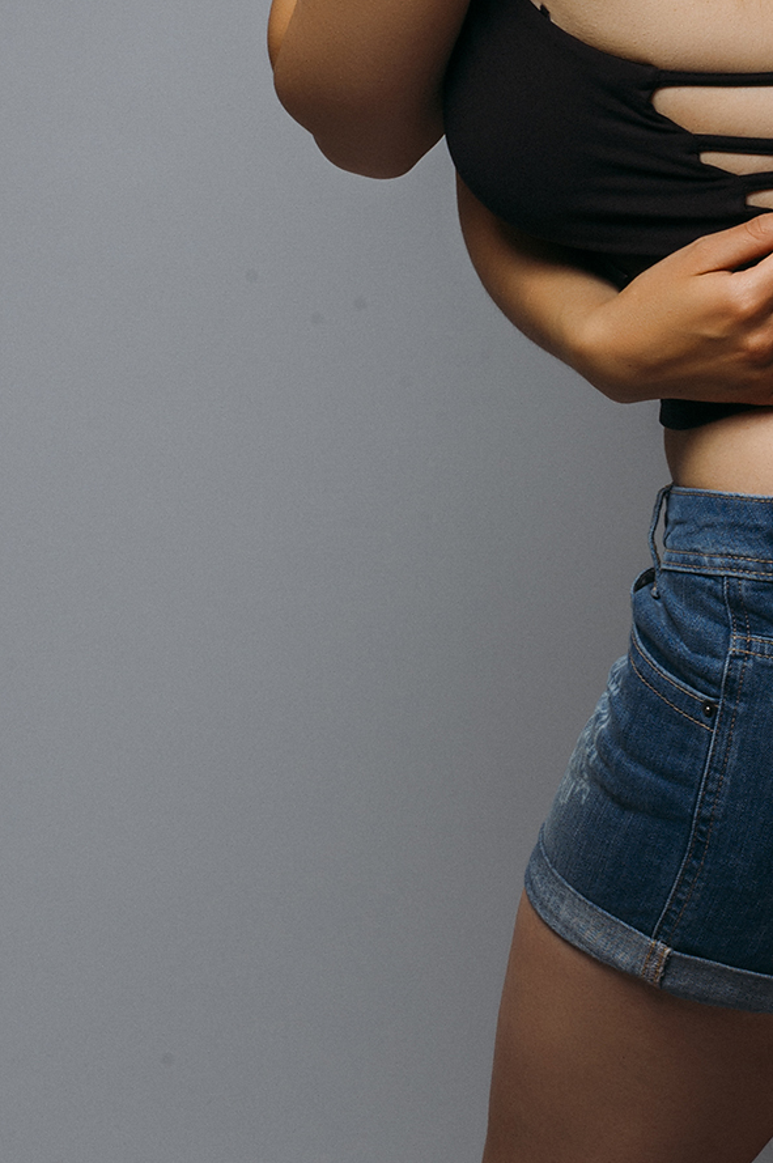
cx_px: 653
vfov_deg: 15.1
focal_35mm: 135
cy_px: 179
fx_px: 4356
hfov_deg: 10.1
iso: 200
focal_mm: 50
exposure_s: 1/500
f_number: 14
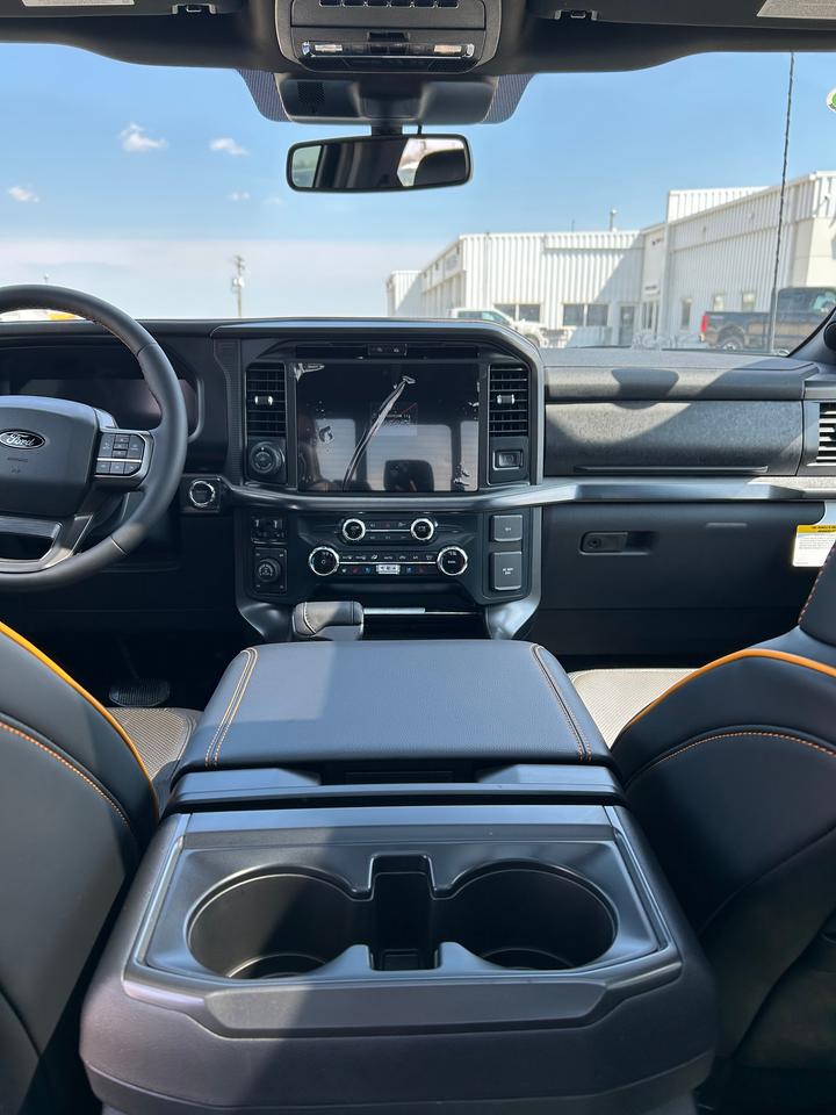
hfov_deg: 53.1
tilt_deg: -16.4
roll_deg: -0.3
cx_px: 418
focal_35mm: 26
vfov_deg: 67.3
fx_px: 837
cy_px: 558
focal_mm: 5.7
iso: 50
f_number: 1.5
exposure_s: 1/539
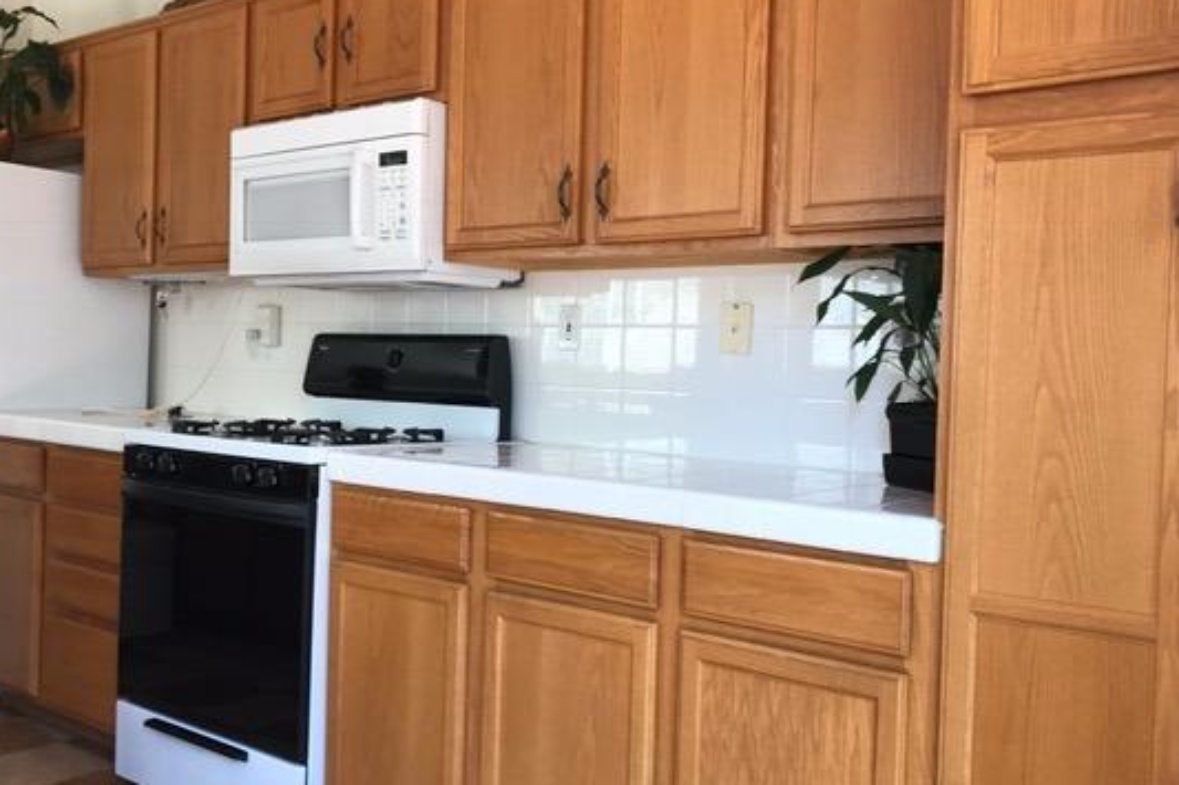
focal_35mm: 35
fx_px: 1146
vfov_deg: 37.8
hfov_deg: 54.4
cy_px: 398
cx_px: 613
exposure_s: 1/45
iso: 32
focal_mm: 3.99
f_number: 1.8
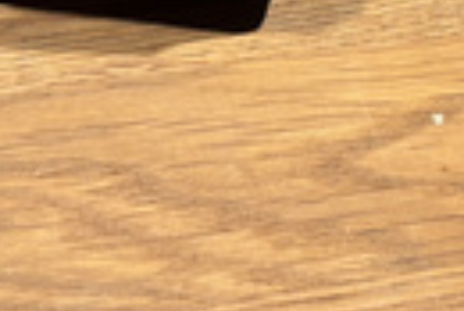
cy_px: -272
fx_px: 1613
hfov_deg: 16.3
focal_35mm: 125
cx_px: 343
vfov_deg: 10.3
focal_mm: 5.96
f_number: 1.6
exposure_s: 1/50
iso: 100
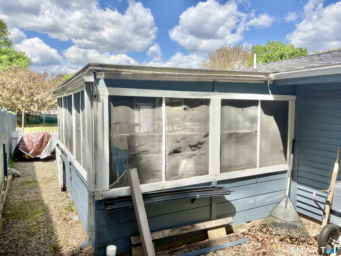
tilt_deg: -5.1
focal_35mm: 26
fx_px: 256
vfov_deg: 53.1
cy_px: 128
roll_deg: -0.5
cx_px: 170
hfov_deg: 67.3
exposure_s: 1/2865
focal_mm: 5.96
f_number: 1.6
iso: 50
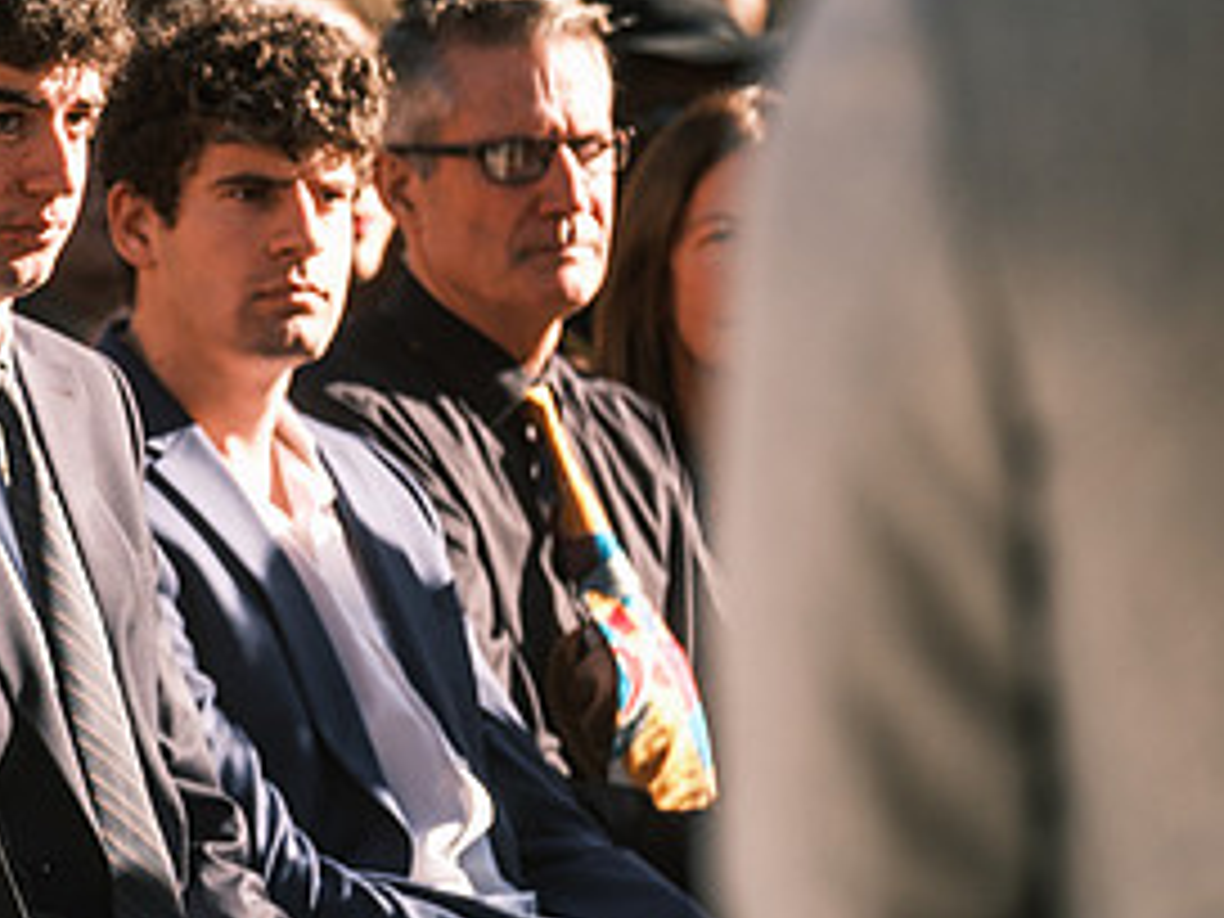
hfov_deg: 4.6
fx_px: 15205
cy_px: 421
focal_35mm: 430
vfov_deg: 3.5
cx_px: -63
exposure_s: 1/850
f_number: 2.8
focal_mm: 140
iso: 200
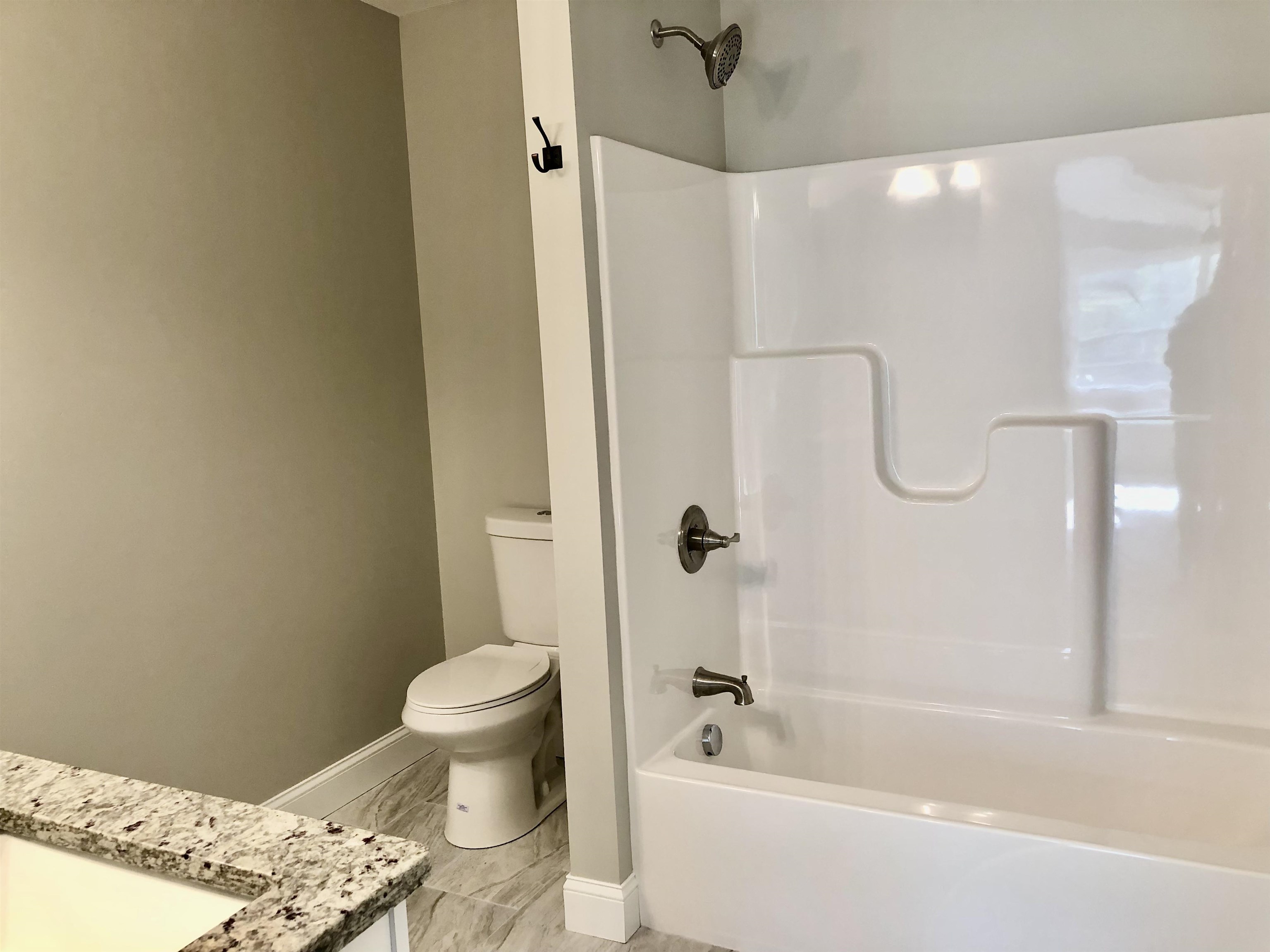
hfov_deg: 63.4
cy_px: 476
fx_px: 1027
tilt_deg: -9.4
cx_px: 635
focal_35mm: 28
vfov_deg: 49.7
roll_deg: +2.2
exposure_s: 1/30
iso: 32
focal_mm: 3.99
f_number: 1.8
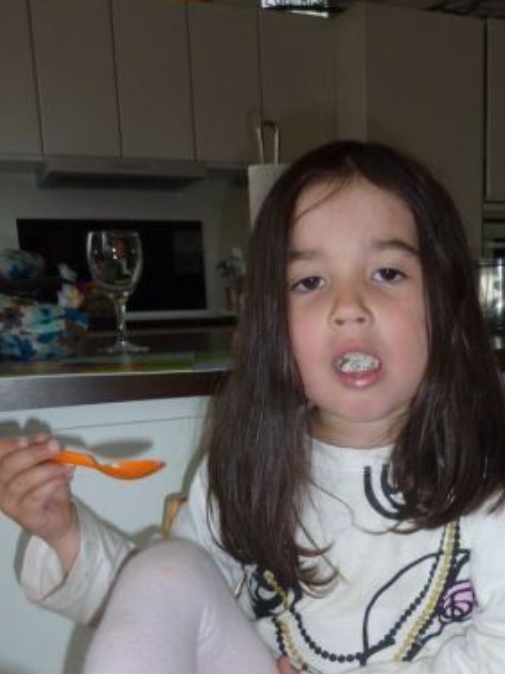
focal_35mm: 40
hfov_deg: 35.4
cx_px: 356
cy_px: 500
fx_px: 779
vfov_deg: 45.3
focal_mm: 4.1
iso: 100
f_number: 3.3
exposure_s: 1/60
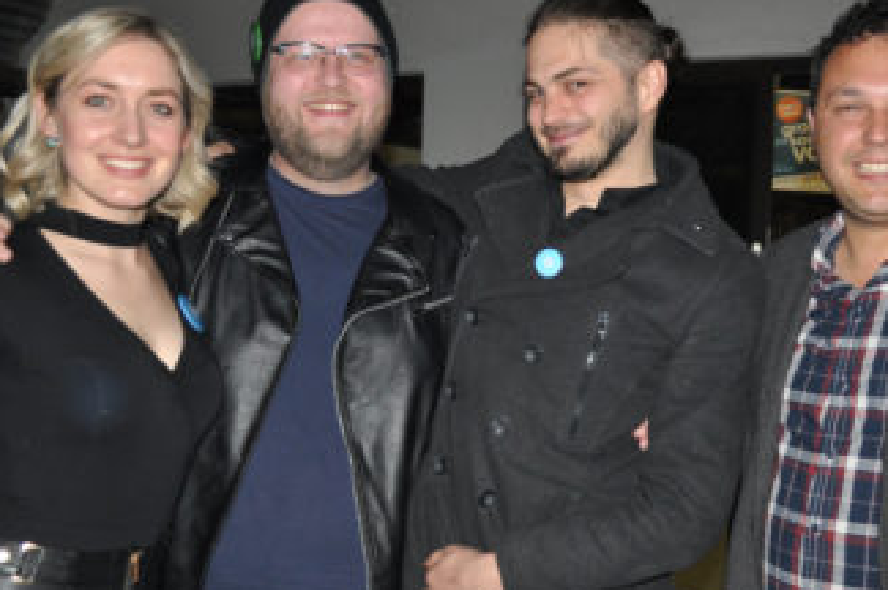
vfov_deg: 27.9
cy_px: 356
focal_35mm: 48
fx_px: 1183
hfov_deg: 41.0
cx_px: 511
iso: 800
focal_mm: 20
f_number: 3.8
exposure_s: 1/60
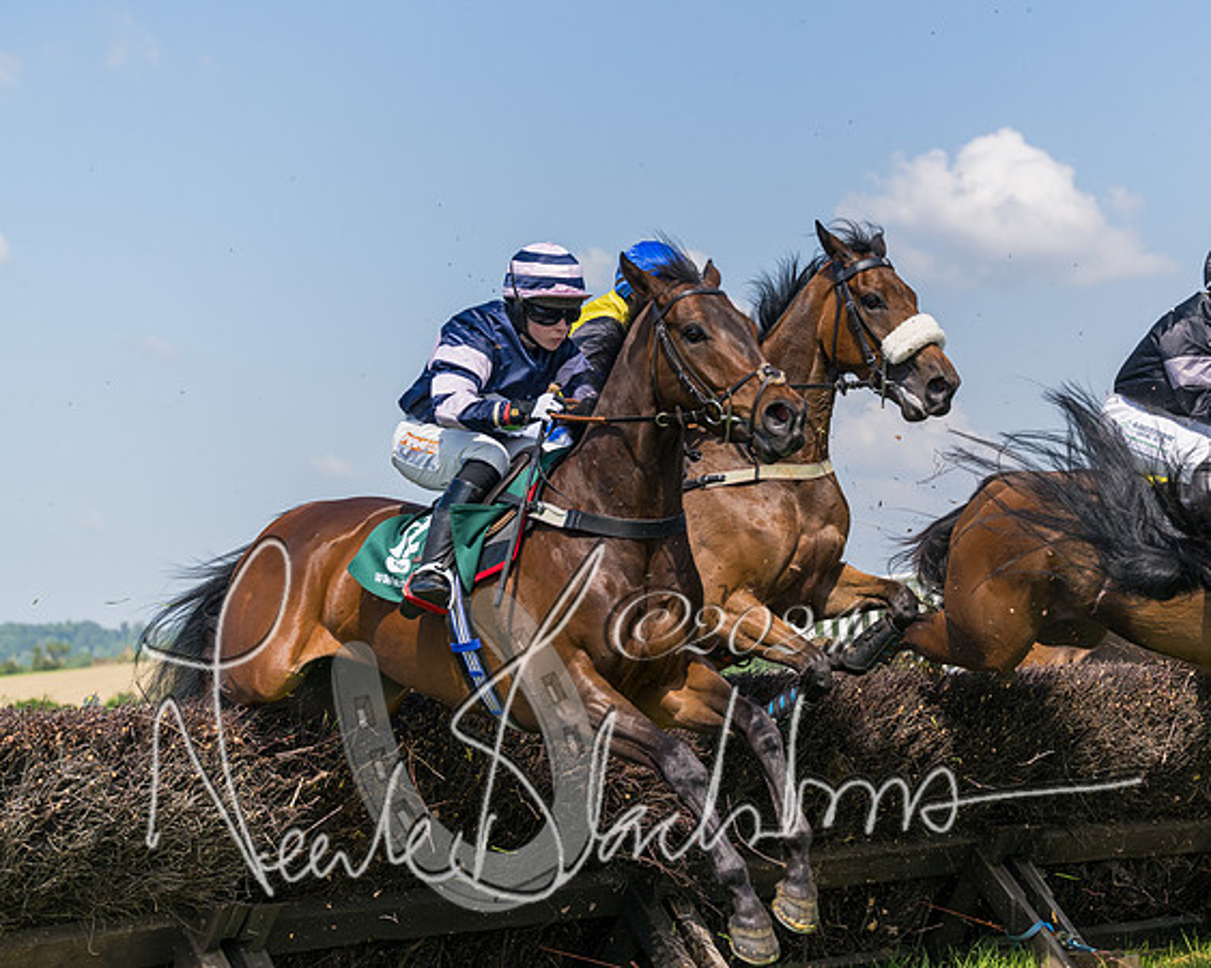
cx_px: 789
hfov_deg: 21.9
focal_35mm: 87
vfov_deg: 17.7
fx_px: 3115
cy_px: 434
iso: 400
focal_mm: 70
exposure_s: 1/4000
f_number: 4
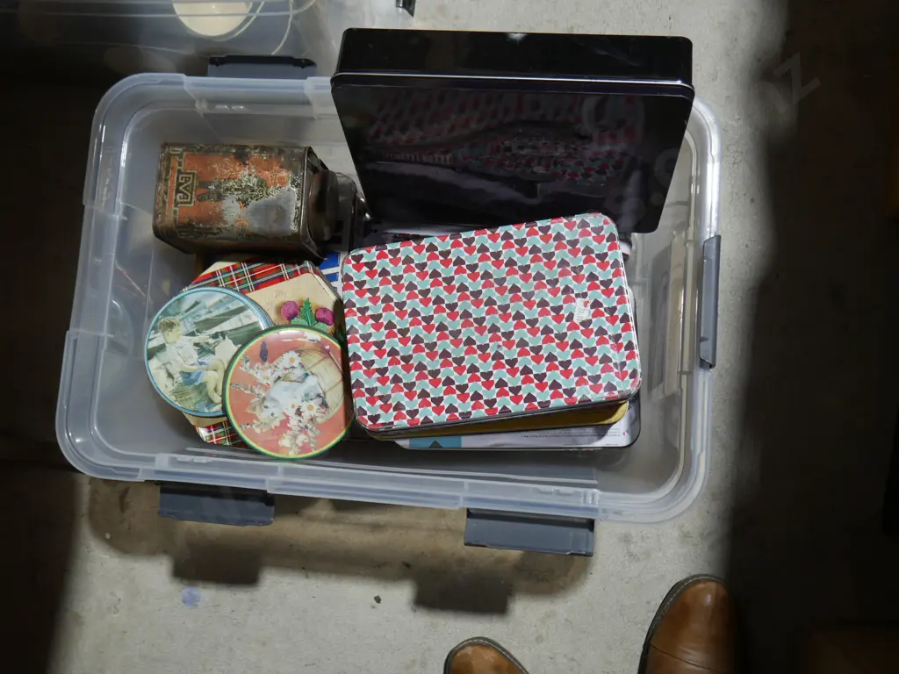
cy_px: 337
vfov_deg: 44.2
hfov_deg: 56.8
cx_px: 450
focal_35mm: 32
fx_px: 831
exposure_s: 1/60
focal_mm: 16
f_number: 3.6
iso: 250
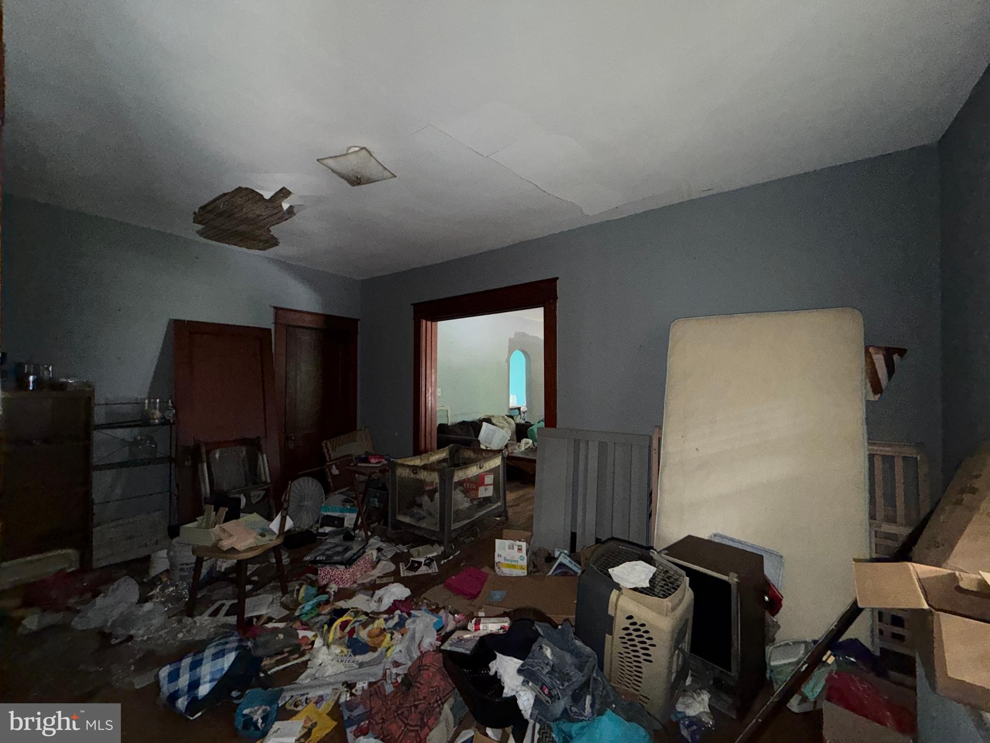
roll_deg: -0.6
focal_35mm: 14
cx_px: 495
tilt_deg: +0.7
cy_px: 372
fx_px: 400
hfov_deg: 102.1
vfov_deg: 85.7
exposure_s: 1/30
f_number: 2.2
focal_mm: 2.22
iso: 250
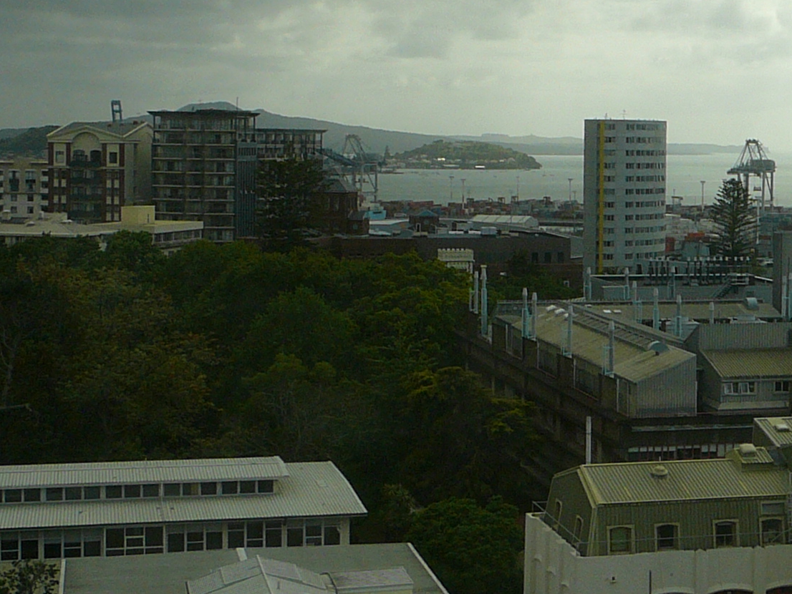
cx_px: 707
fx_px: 1854
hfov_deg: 23.5
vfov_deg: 18.1
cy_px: 180
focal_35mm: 81
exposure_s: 1/500
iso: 80
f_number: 5
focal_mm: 5.2
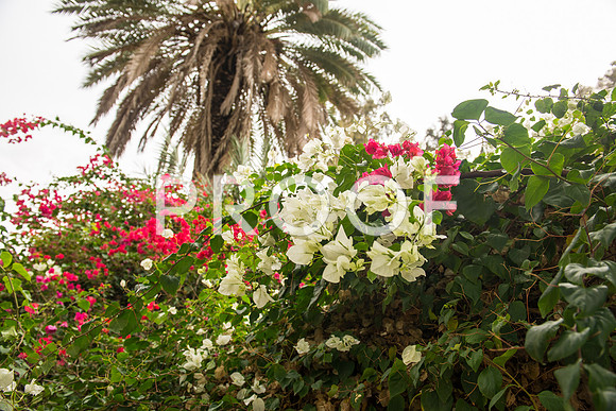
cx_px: 308
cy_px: 206
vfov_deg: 53.2
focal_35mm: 24
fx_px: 411
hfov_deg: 73.7
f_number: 3.5
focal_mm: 24
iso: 100
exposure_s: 1/200
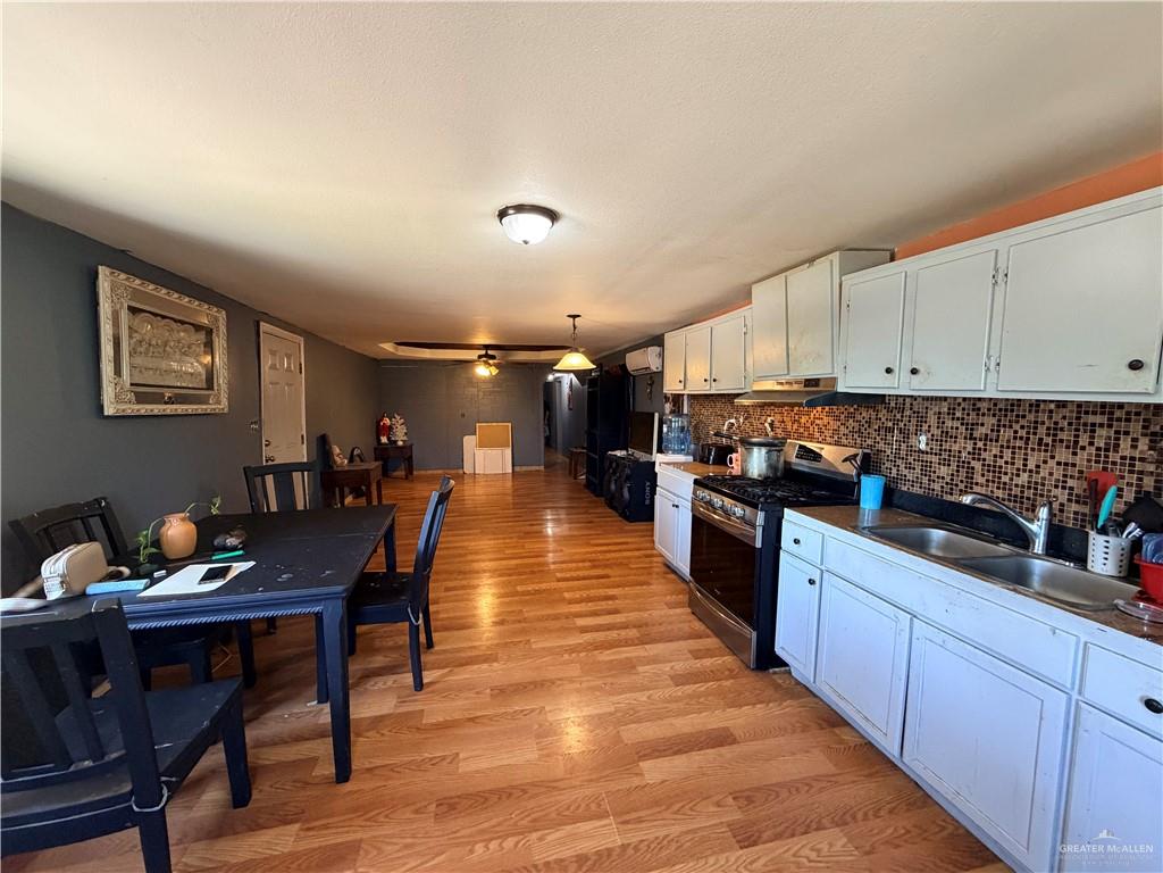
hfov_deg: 102.1
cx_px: 582
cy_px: 436
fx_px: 470
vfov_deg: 85.7
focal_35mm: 14
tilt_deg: -5.2
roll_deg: +0.4
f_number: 2.2
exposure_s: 1/60
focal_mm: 2.22
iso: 320
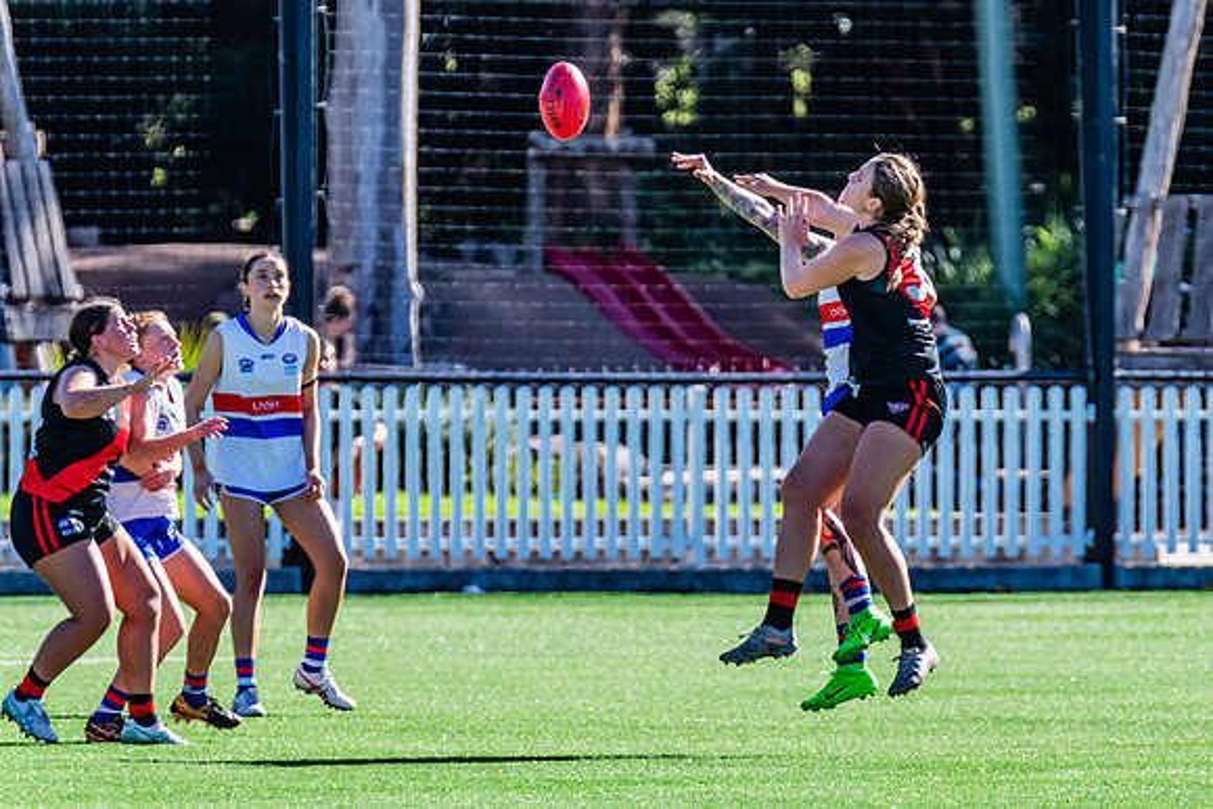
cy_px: 331
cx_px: 848
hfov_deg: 3.2
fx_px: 21531
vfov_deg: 2.2
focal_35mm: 639
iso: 800
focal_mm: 440
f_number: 8
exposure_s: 1/1250
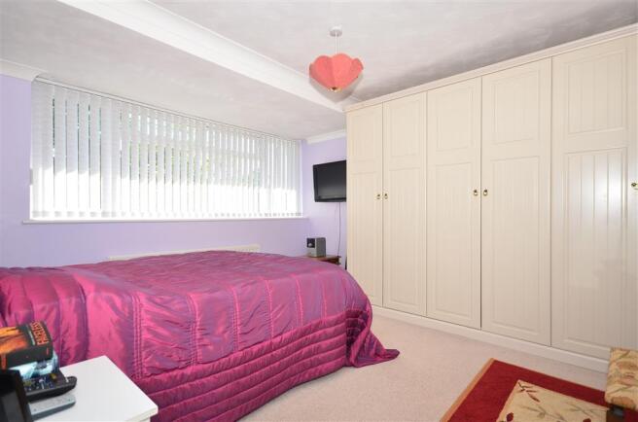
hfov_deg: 85.6
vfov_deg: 62.9
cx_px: 319
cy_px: 211
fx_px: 345
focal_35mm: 20
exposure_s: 1/200
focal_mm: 13
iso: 200
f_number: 5.6
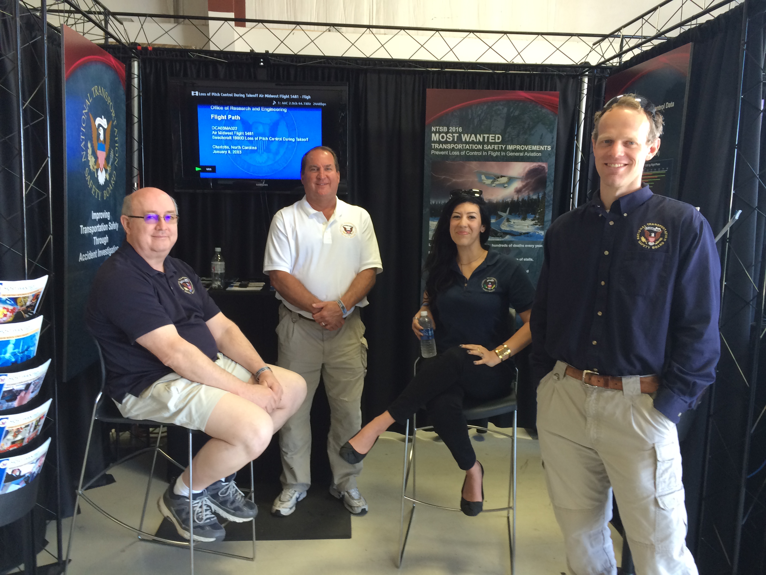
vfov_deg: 48.2
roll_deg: -1.2
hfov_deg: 61.7
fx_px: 642
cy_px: 288
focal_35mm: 29
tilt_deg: -10.6
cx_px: 383
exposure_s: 1/30
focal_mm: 4.15
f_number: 2.2
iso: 50
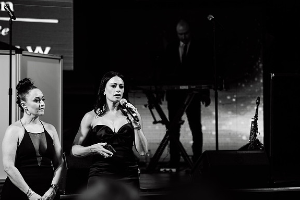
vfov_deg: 12.1
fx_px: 942
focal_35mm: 113
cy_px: 100
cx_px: 150
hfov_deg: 18.1
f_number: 3.2
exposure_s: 1/200
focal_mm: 112
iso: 1250
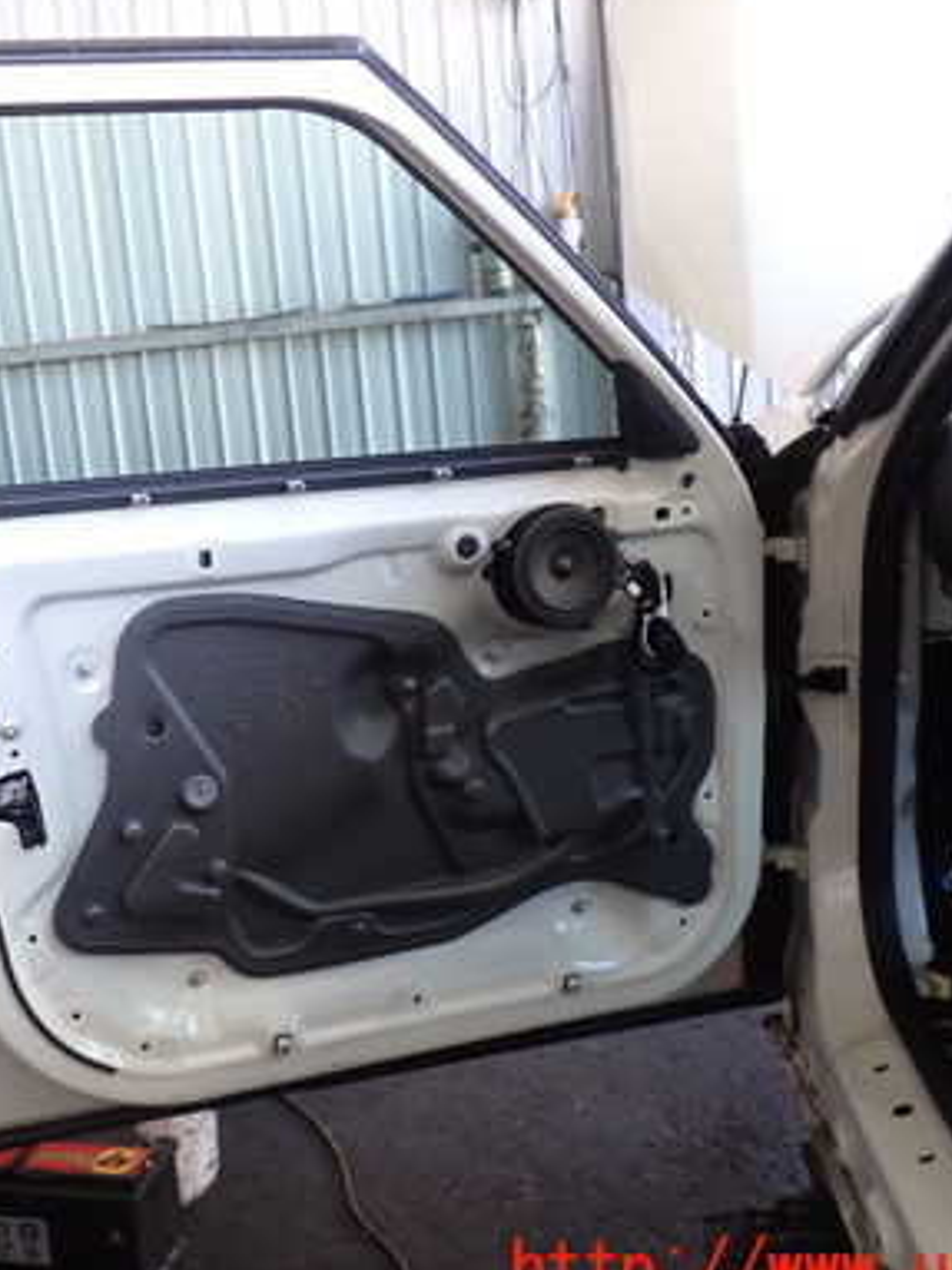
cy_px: 567
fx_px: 1724
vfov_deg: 40.4
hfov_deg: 30.5
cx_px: 265
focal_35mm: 47
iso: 200
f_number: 2.3
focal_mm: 5.4
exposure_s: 1/60
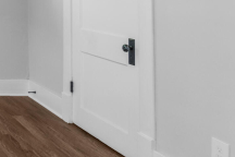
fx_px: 339
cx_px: -137
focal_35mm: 52
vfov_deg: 23.9
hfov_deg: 25.6
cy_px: -25
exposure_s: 1/2
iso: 400
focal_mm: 10
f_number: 10
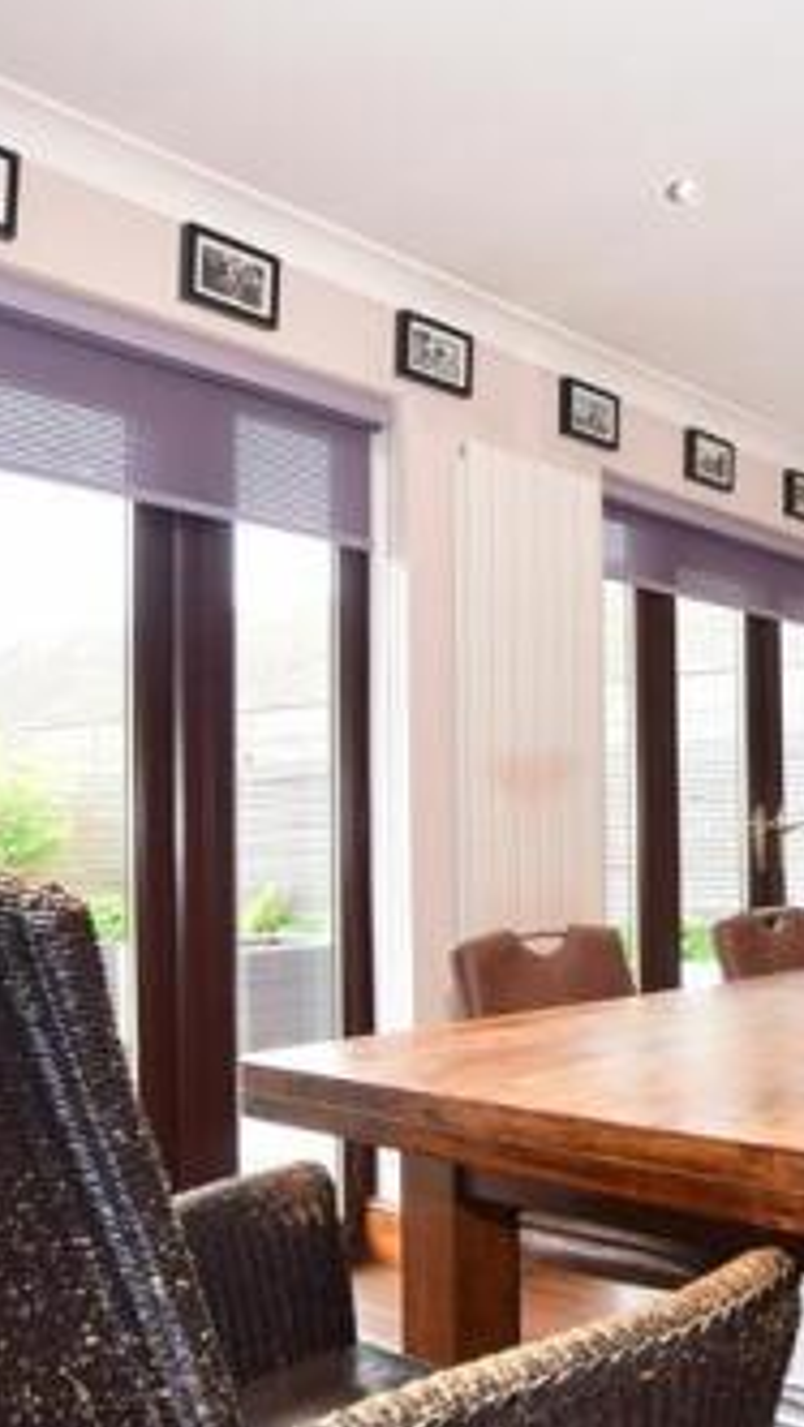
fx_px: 1174
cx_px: 808
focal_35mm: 31
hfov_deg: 34.3
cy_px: 823
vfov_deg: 62.3
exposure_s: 1/13
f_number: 7.1
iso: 200
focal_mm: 10
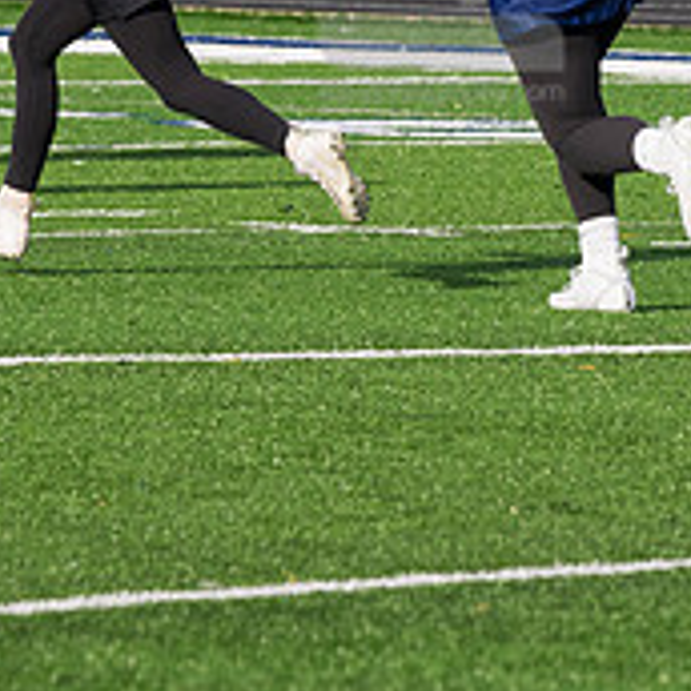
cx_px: 442
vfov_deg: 2.0
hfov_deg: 2.0
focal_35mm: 861
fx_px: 19445
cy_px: -36
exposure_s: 1/1600
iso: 320
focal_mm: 200
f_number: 5.6
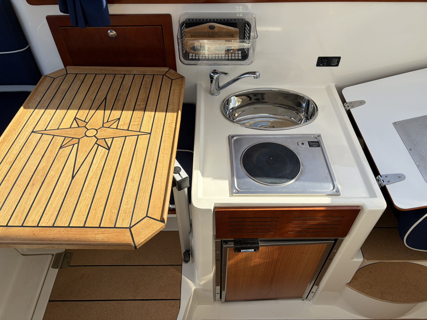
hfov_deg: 67.3
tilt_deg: -49.3
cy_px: 160
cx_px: 214
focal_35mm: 26
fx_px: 321
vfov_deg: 53.1
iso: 50
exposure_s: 1/850
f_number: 1.6
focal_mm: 5.96
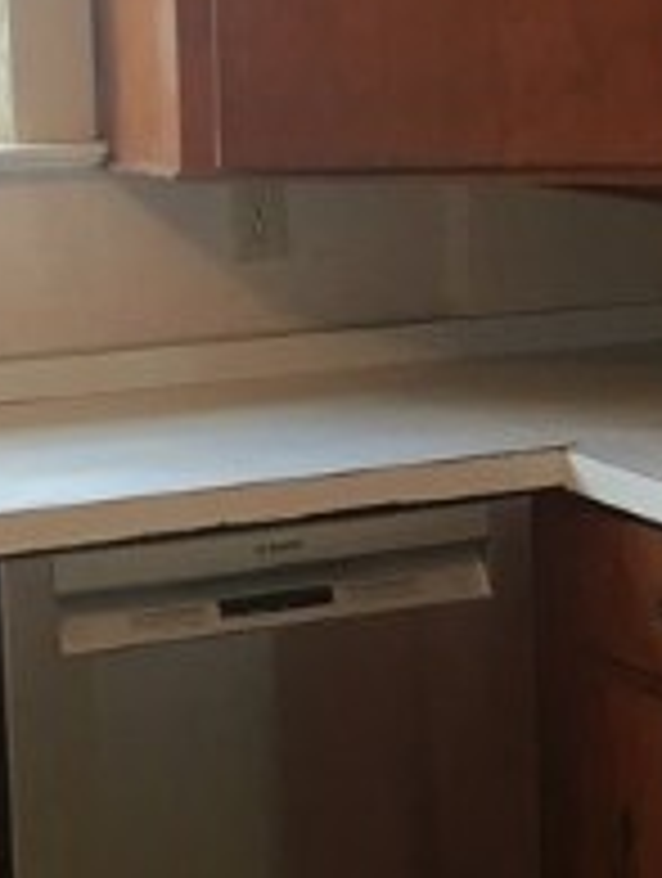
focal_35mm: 114
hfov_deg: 13.0
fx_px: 2897
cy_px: 311
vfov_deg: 17.2
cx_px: 288
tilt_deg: -6.1
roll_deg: +2.8
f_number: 2.2
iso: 50
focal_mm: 4.15
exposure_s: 1/30
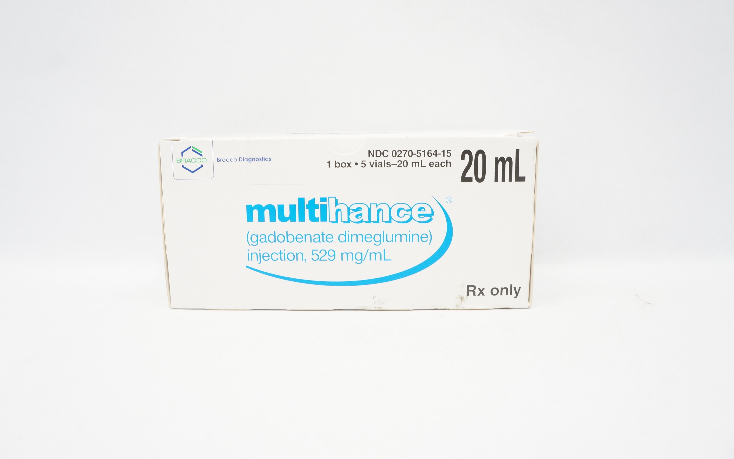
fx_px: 560
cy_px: 220
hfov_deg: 66.5
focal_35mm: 28
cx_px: 361
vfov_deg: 44.5
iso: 800
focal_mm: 18
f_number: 6.3
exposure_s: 1/50
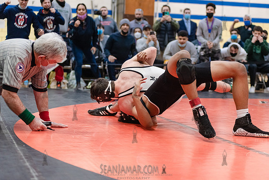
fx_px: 598
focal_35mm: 80
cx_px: 134
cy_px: 90
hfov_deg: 25.4
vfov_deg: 17.1
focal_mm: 80
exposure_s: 1/400
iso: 4000
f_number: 3.5
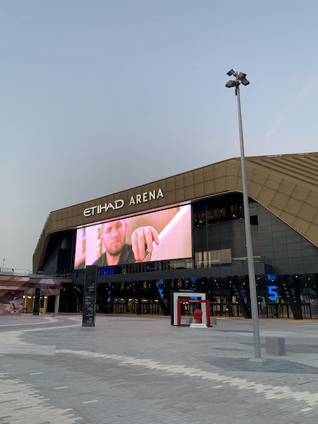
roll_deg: -1.0
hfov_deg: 48.2
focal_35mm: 29
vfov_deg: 61.7
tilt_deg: +16.1
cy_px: 213
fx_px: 355
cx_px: 151
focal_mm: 4.25
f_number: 1.8
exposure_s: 1/66
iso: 100
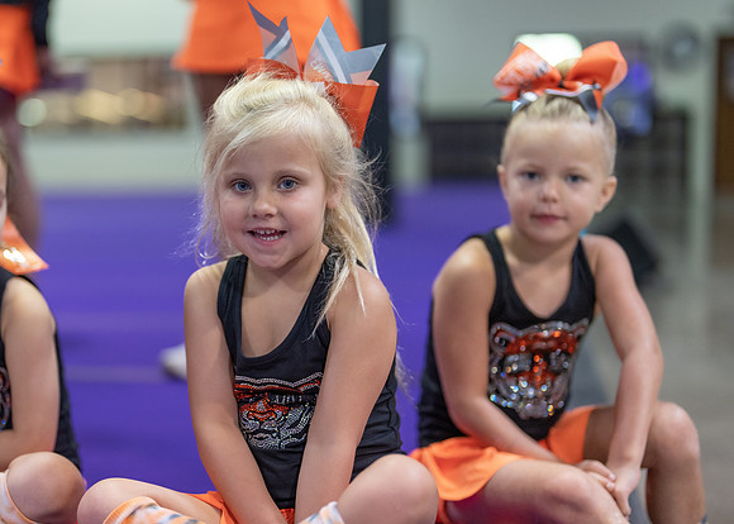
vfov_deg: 21.2
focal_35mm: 67
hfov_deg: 29.2
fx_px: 1400
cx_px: 264
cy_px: 320
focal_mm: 50
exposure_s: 1/400
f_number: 1.2
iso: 640
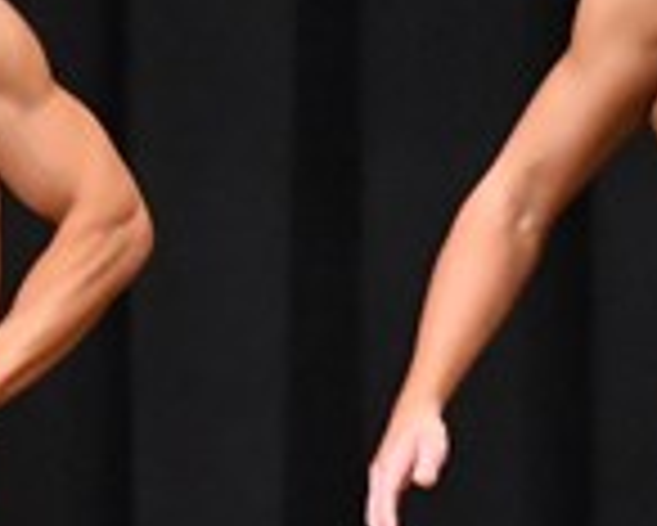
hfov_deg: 1.8
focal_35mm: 1080
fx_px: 21014
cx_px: -263
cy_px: 643
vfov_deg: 1.4
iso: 8000
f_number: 5.6
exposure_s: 1/400
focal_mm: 145
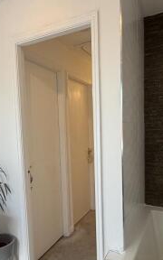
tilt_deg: -4.9
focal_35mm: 30
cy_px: 147
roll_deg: +1.9
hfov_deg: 41.6
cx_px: 62
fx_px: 213
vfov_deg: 62.7
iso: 50
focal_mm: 2.22
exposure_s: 1/122
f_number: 2.2
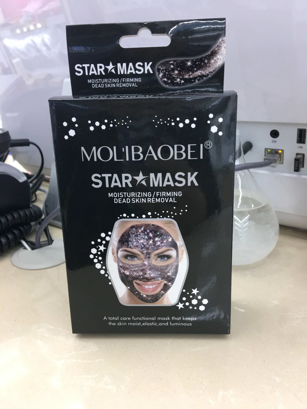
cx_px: 154
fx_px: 343
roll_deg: +1.8
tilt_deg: -19.7
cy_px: 204
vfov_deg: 61.7
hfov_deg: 48.2
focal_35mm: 29
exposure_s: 1/17
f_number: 2.2
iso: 50
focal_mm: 4.15
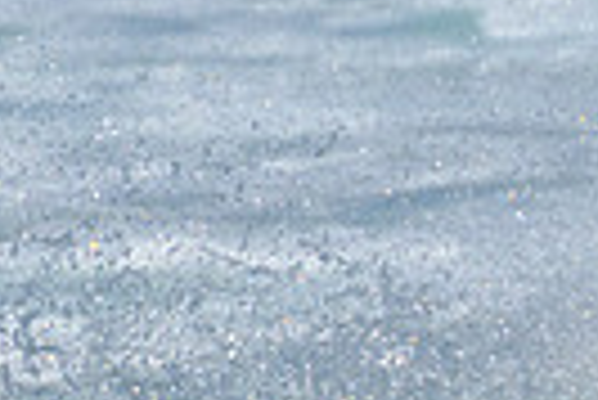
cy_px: 447
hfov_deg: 0.4
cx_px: 994
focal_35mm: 4806
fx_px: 79919
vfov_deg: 0.3
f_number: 11
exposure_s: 1/2000
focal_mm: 800
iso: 720
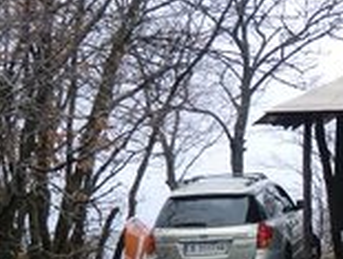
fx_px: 1202
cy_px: 250
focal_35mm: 121
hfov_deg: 15.5
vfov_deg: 12.2
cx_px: 438
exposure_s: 1/60
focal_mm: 8.4
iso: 64
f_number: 4
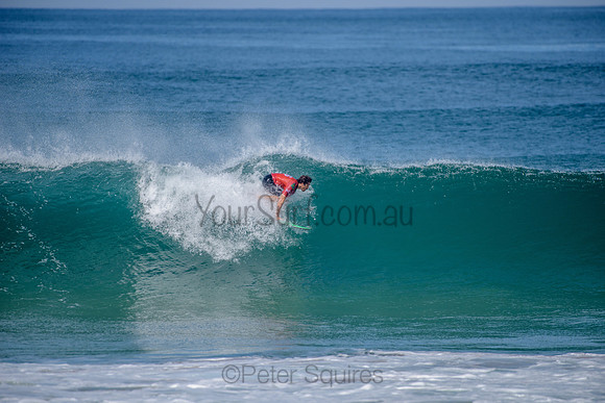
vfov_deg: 2.8
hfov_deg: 4.1
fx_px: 8404
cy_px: 202
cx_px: 302
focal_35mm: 500
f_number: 5.6
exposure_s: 1/2000
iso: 160
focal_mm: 500
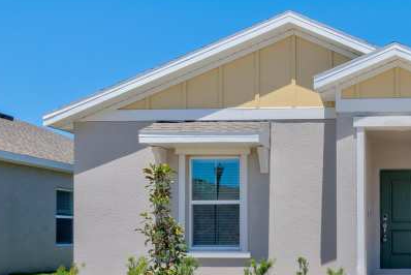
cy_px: 208
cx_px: 384
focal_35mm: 48
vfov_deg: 27.7
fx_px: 548
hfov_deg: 37.8
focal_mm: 16
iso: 250
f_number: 16
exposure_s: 1/200
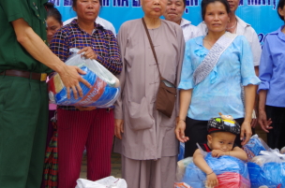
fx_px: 600
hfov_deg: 26.7
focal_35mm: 76
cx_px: 145
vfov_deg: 17.6
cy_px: 27
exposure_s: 1/100
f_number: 6.3
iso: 100
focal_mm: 28
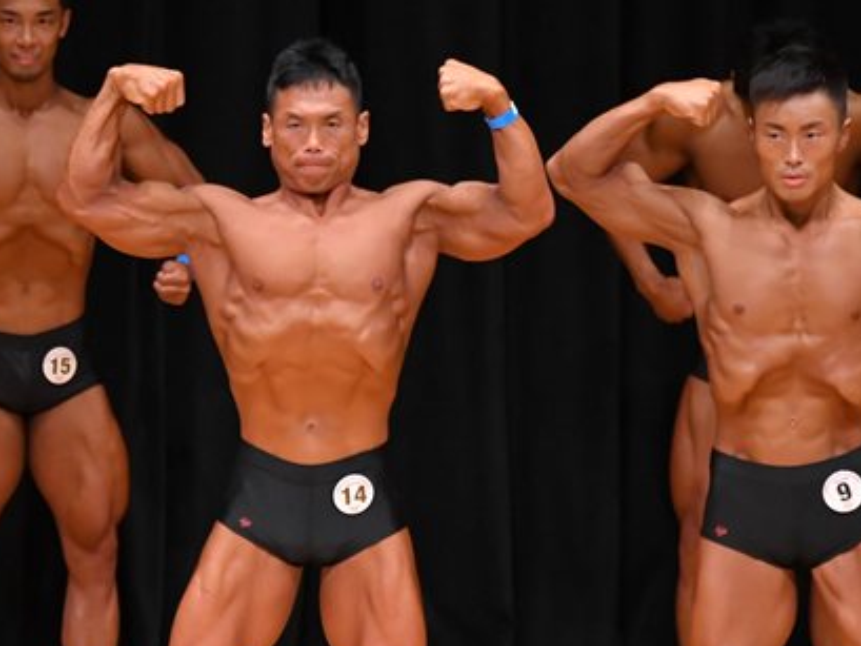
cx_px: 75
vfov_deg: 2.9
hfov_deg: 3.8
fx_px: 12913
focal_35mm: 519
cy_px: 473
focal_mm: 190
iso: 4000
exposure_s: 1/400
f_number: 5.6
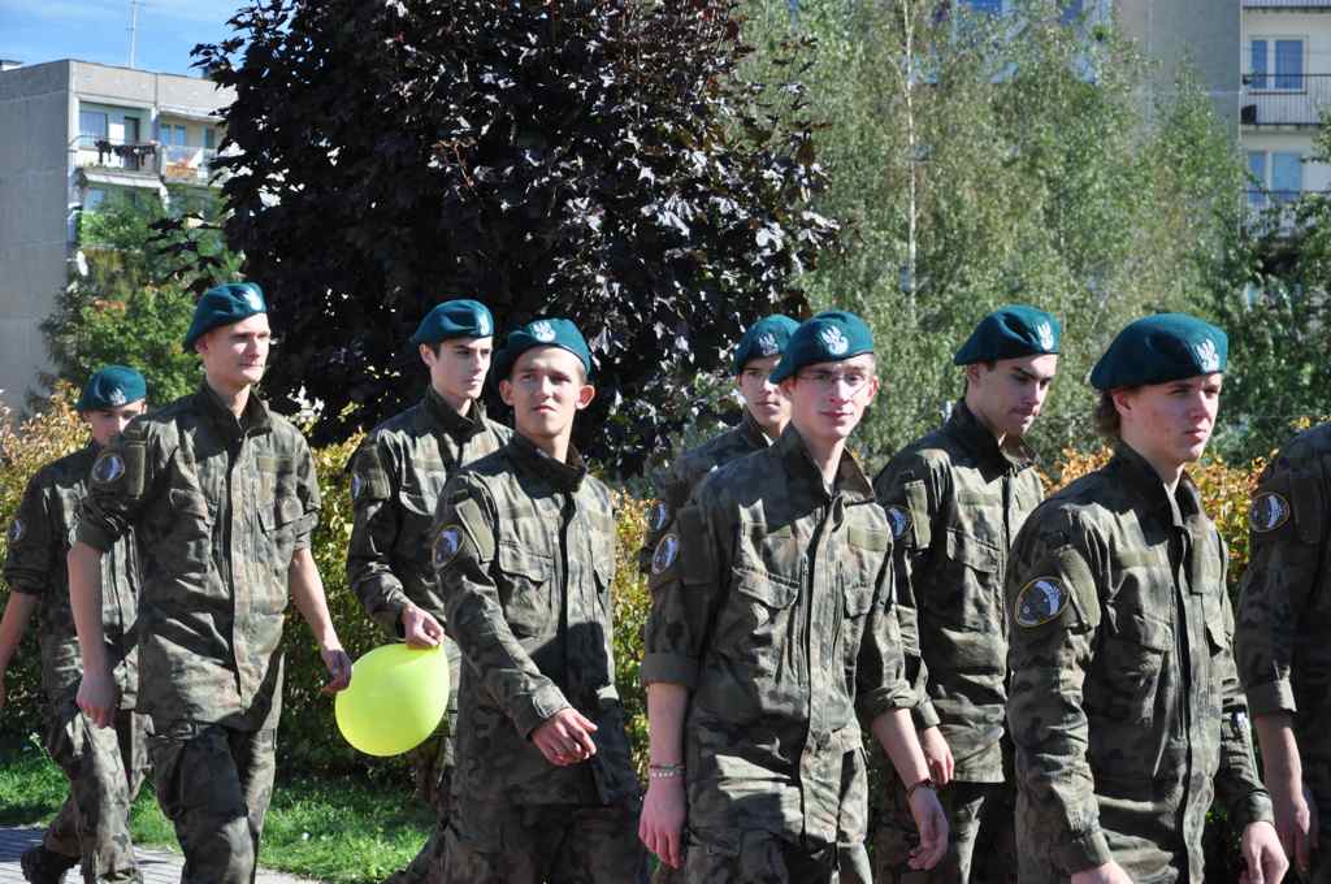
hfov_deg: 28.1
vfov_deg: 18.9
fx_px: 2659
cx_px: 666
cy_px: 442
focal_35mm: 72
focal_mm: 48
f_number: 4.8
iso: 500
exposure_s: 1/1500
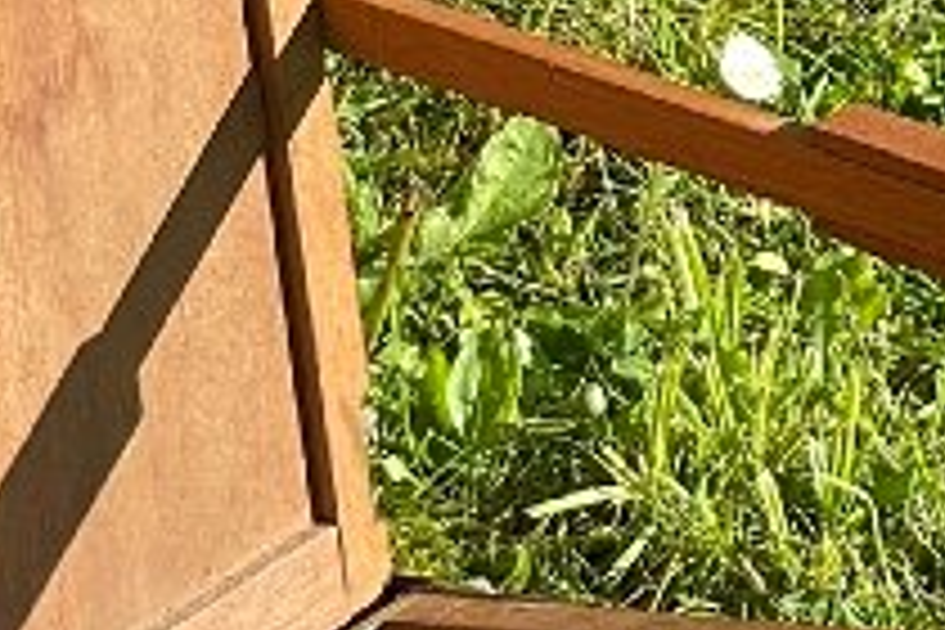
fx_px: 8111
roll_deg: +2.1
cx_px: 436
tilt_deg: -30.5
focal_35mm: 309
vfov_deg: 4.4
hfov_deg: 6.7
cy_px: 216
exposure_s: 1/533
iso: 25
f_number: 2
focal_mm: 6
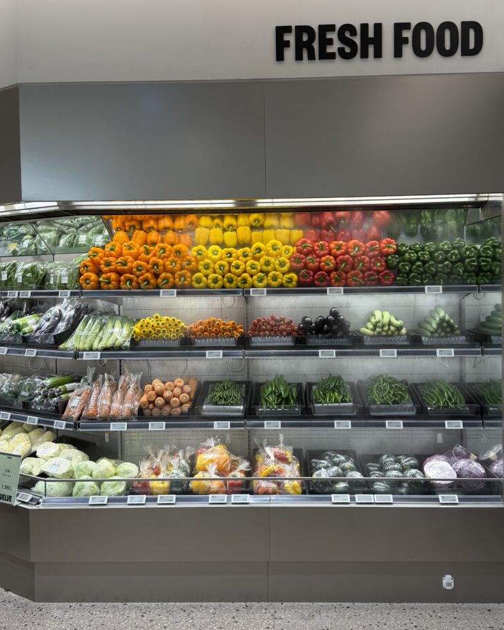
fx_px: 485
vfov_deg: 66.0
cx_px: 244
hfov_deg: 54.9
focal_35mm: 26
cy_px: 320
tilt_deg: -2.2
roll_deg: +1.2
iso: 80
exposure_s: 1/200
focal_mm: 6.76
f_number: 1.78
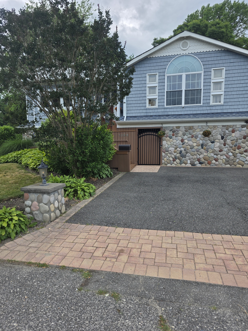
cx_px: 124
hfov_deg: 58.9
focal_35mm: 23
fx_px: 220
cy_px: 166
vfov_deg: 73.9
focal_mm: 6.3
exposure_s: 1/3327
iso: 80
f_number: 1.7
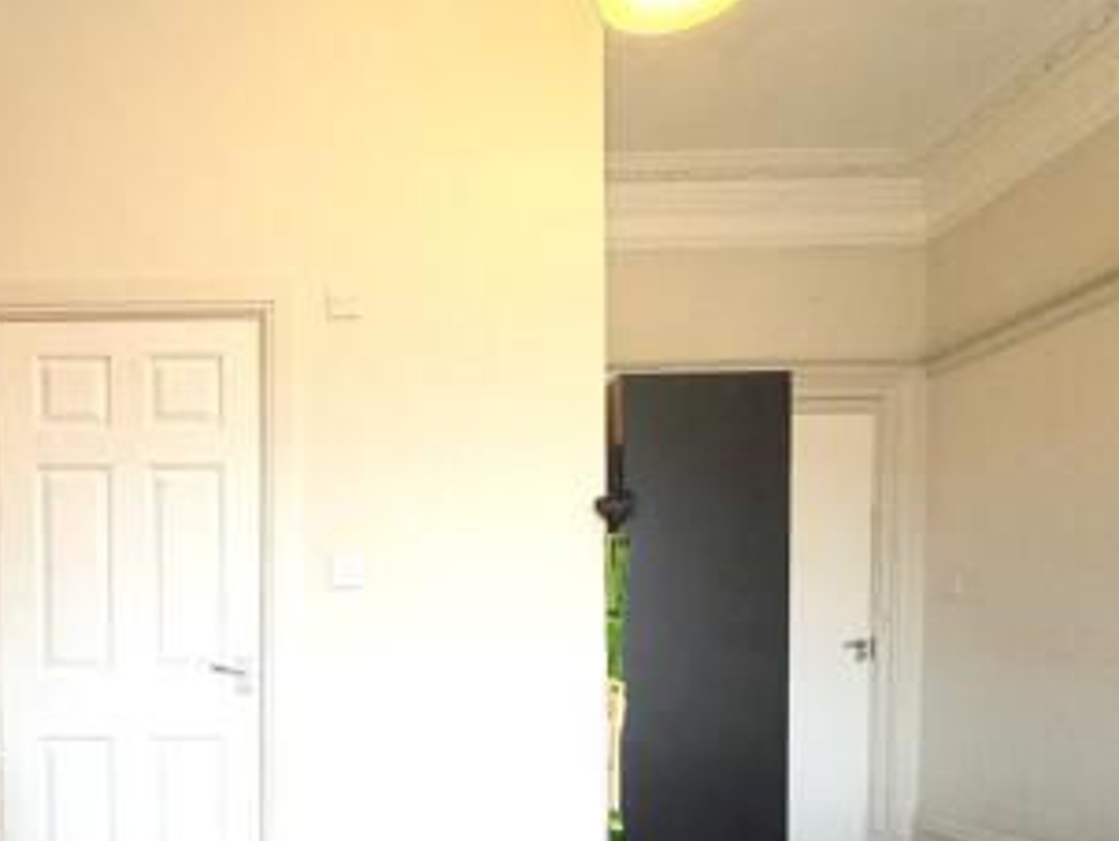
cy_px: 661
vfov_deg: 48.8
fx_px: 873
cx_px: 317
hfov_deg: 62.5
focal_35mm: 27
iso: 640
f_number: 2.2
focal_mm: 2.22
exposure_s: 1/60
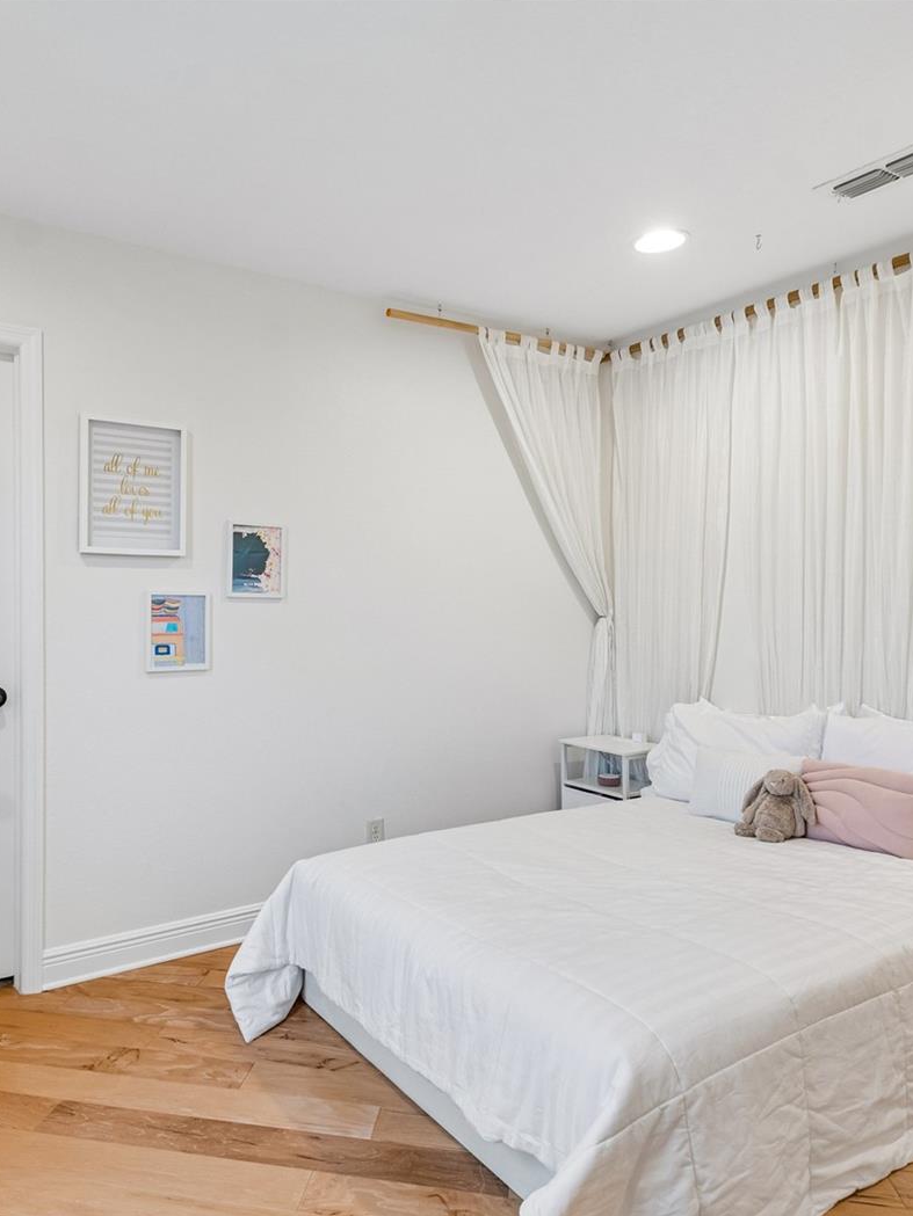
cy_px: 611
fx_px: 774
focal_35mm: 22
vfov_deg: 76.4
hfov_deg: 60.3
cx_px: 345
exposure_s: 1/2.5
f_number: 7.1
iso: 100
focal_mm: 10
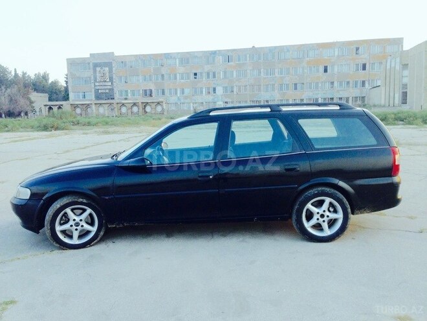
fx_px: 407
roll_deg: +1.6
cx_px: 214
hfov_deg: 55.4
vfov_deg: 42.9
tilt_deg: -8.1
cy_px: 160
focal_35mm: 33
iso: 50
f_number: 2.4
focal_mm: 4.12
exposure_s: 1/154
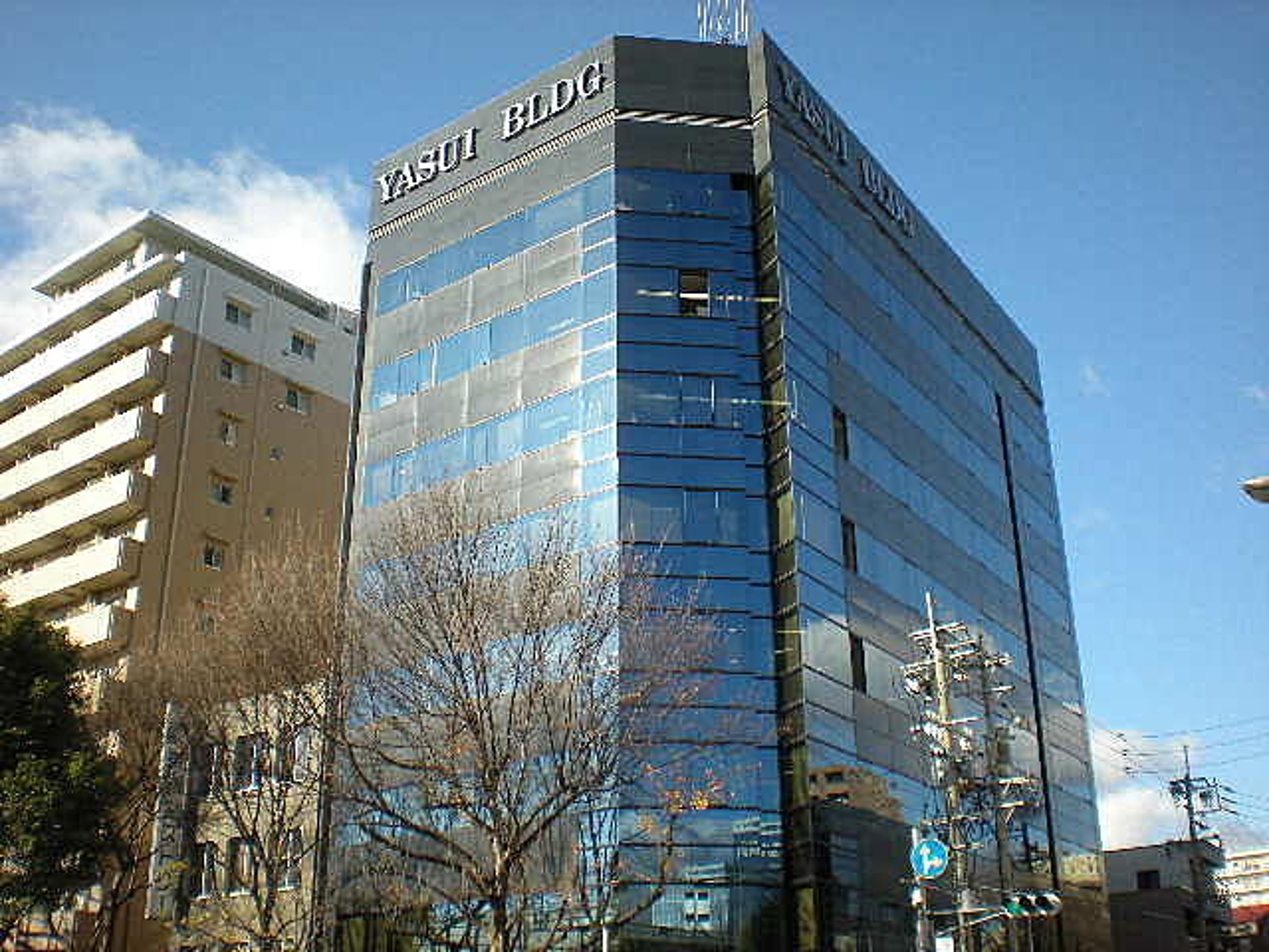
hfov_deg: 49.0
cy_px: 476
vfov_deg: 37.7
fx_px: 1393
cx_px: 634
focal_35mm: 38
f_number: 4.6
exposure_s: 1/363
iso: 89
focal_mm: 6.3
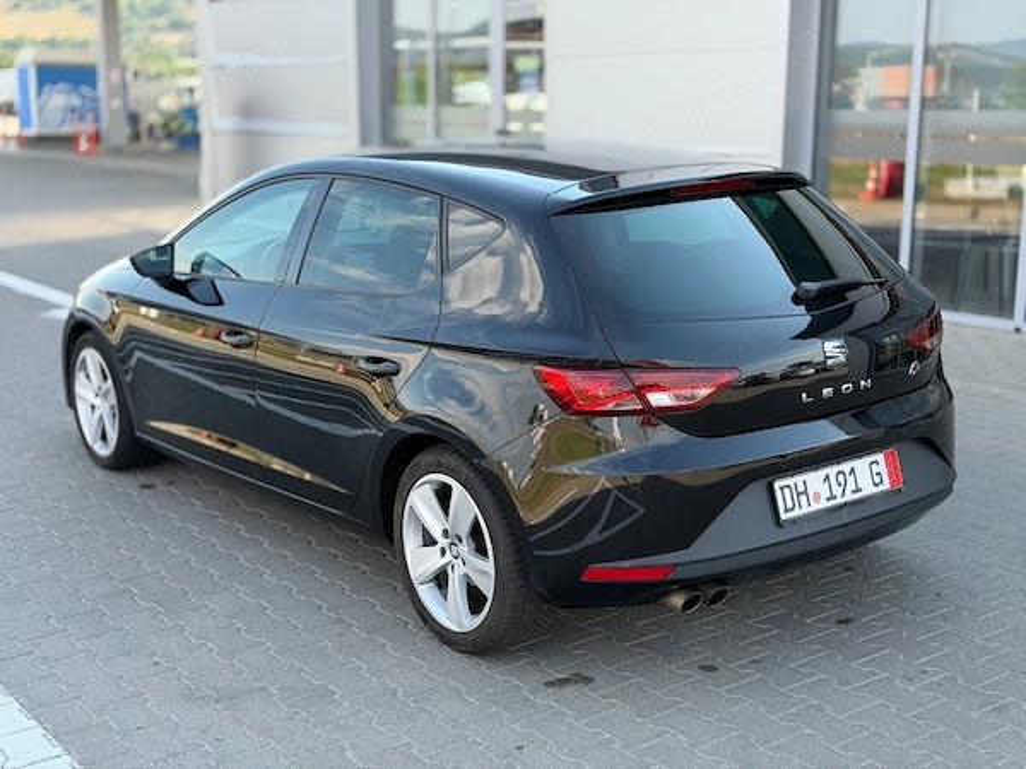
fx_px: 1423
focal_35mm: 48
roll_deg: -0.1
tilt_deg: -11.0
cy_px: 384
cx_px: 513
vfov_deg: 30.3
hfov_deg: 39.7
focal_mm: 6.76
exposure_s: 1/596
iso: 64
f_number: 1.78
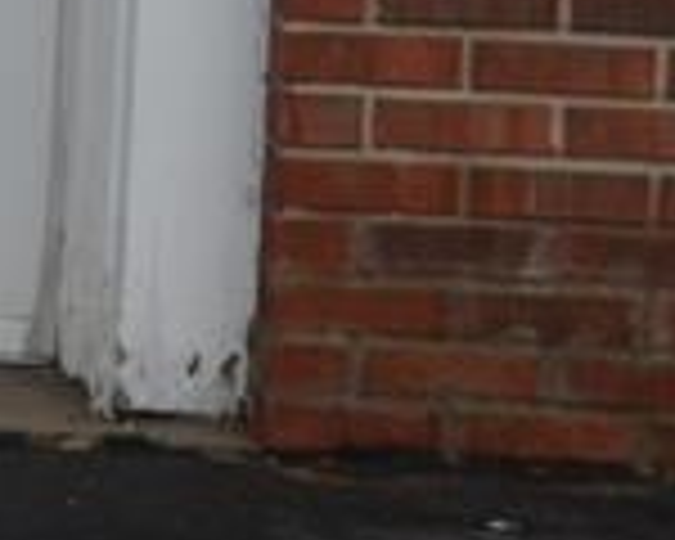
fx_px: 5558
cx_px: -1192
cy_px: -778
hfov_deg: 6.5
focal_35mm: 278
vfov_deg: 5.4
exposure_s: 1/200
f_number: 7.1
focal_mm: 29
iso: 200
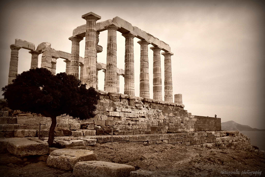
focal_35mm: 30
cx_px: 132
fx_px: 221
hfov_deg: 61.9
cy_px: 88
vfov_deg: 43.6
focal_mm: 20
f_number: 18
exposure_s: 1/1250
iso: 1600
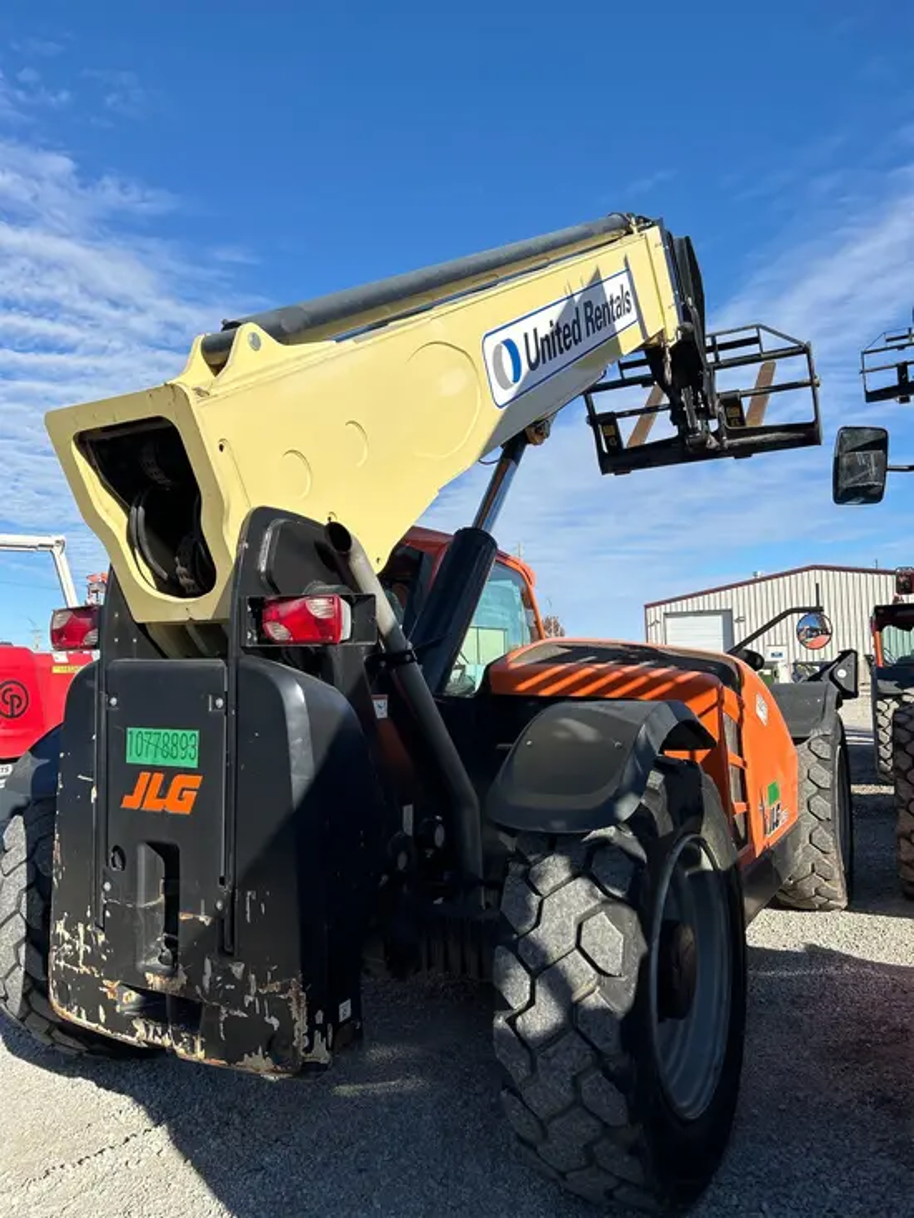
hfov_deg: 53.1
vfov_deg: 67.3
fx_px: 915
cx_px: 457
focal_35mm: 26
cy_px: 609
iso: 50
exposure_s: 1/3831
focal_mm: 5.7
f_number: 1.5
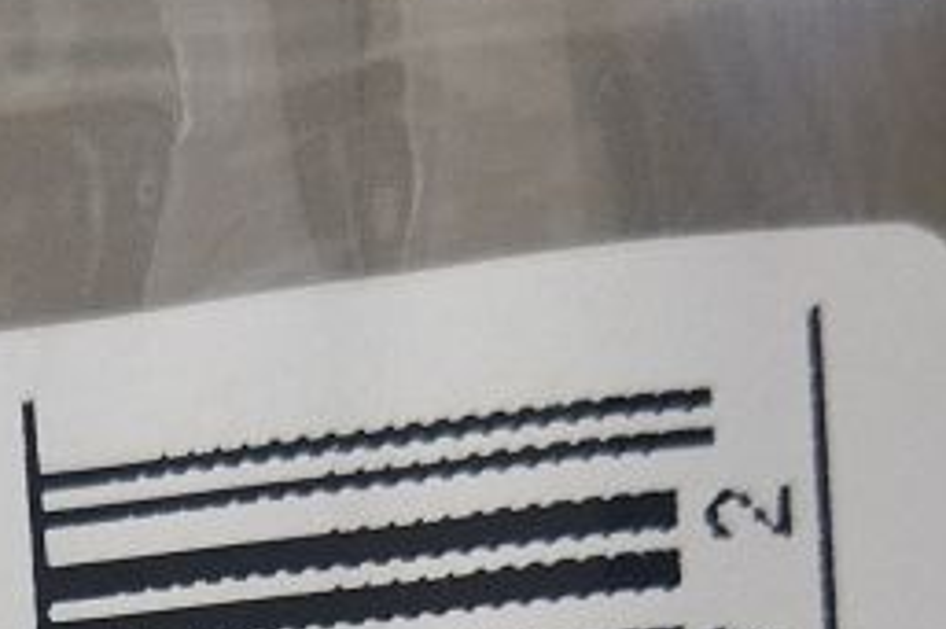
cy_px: 1328
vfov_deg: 9.6
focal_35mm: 131
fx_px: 3440
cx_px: 18
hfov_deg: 15.4
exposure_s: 1/50
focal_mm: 4.71
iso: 178
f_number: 1.79
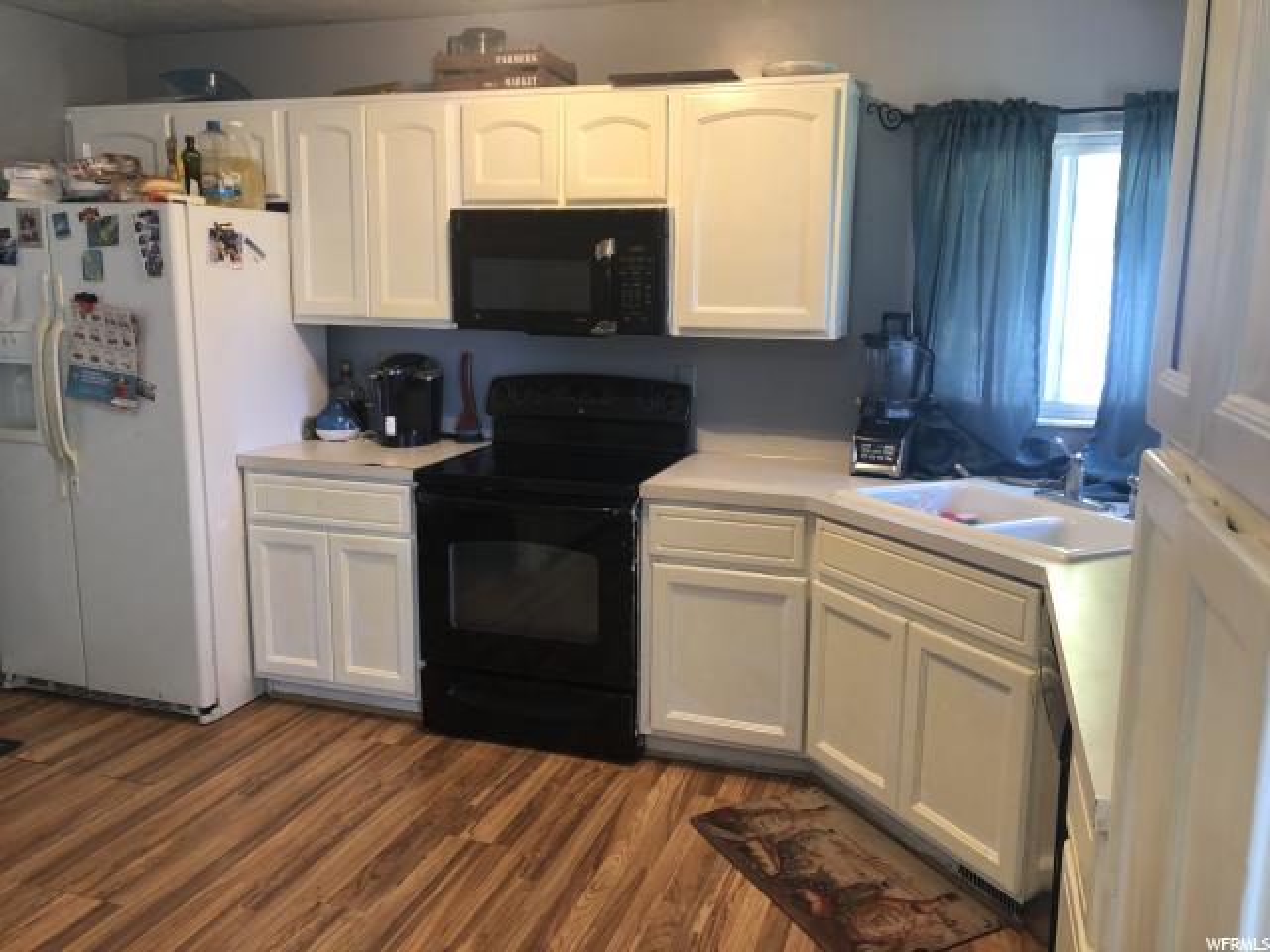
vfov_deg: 49.7
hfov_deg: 63.4
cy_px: 476
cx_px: 635
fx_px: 1027
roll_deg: -1.2
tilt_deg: -10.4
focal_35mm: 28
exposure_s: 1/24
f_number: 1.8
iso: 40
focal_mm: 4
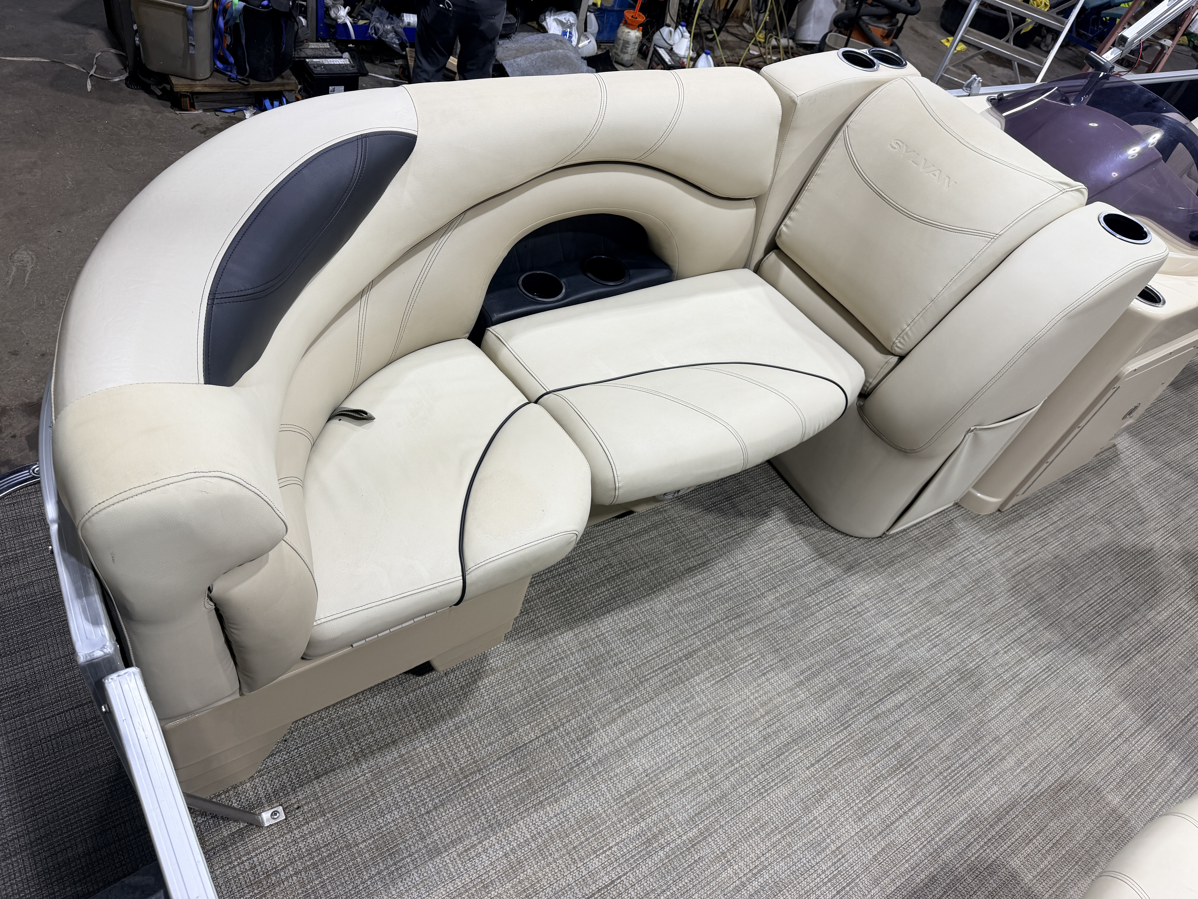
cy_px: 450
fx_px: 831
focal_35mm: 24
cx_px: 599
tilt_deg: -44.7
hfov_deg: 71.6
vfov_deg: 56.8
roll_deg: -19.3
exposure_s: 1/120
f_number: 1.78
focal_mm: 6.76
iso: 64
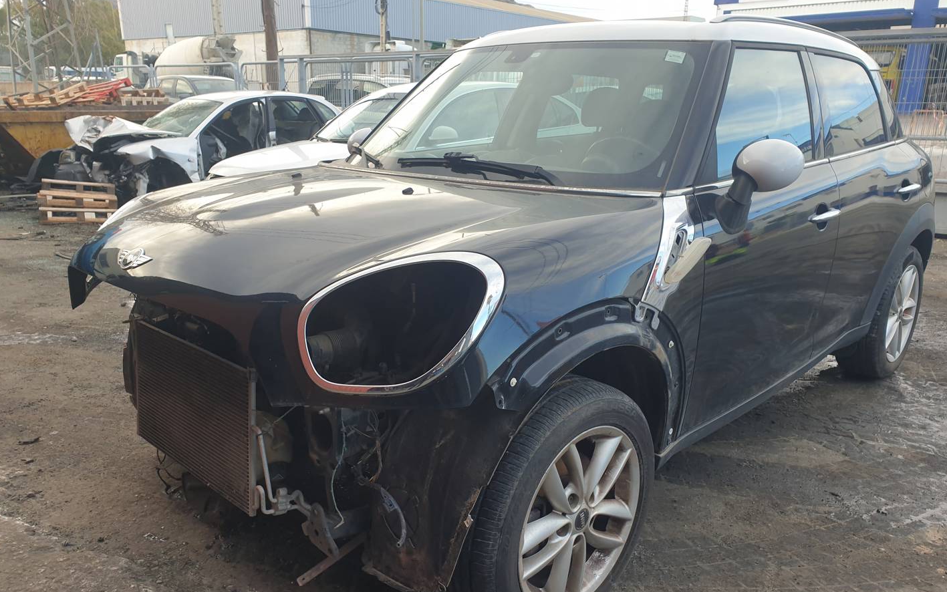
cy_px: 327
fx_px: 723
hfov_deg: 66.5
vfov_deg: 44.5
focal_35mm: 28
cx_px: 477
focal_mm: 4.3
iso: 50
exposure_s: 1/114
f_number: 2.4
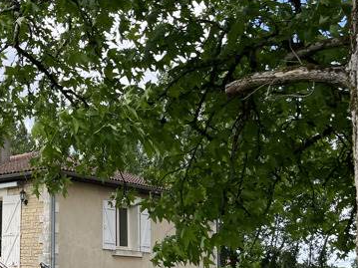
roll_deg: -1.1
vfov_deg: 25.1
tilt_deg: +9.4
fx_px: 600
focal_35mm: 58
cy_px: 178
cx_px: 20
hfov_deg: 31.3
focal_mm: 5.1
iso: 50
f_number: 1.6
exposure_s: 1/1832
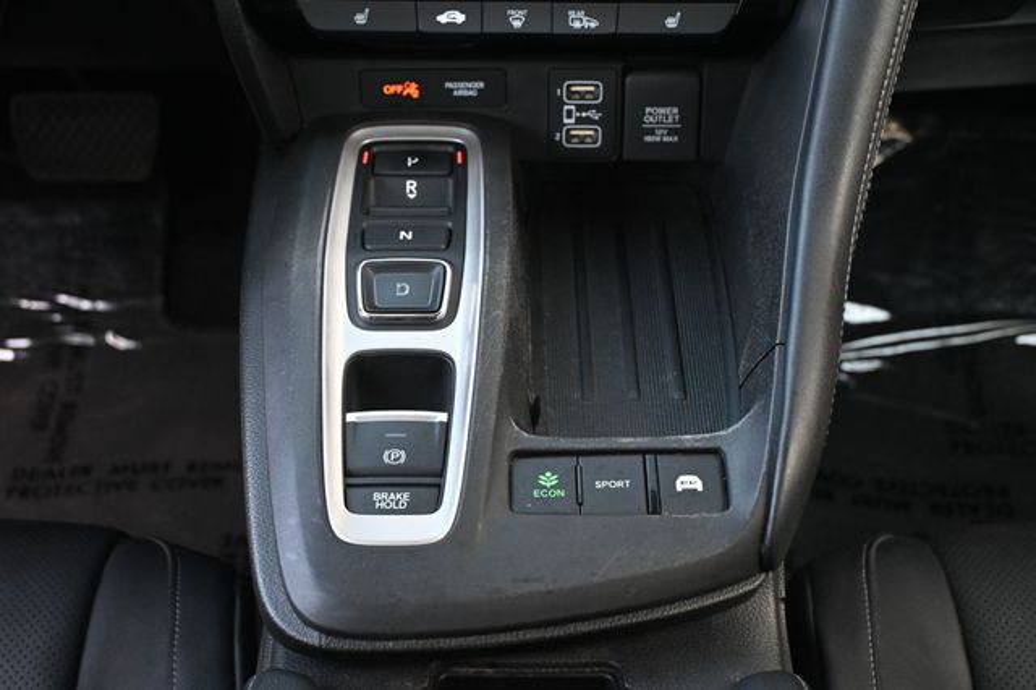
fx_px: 1553
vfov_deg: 25.0
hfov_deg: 36.9
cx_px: 518
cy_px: 345
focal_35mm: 54
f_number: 5.3
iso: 1600
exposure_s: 1/125
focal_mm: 36
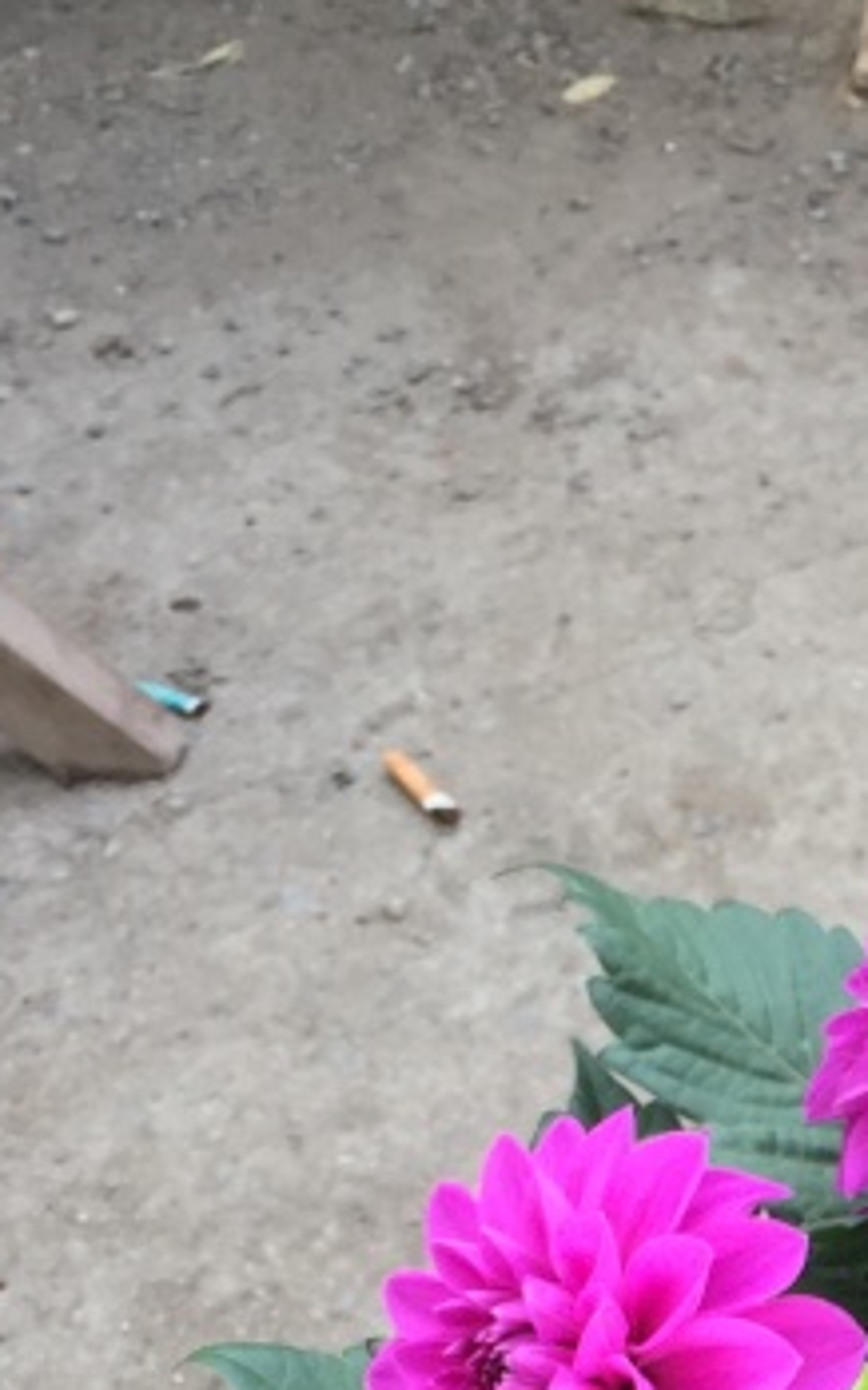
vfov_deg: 20.7
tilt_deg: -49.7
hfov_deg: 13.4
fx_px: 3559
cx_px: 1107
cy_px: 1651
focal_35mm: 94
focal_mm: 4.15
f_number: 2.2
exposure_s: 1/100
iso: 32
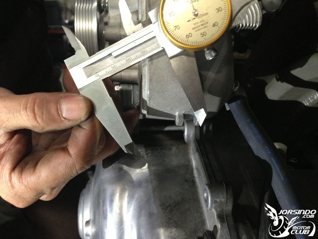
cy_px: 120
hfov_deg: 55.4
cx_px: 159
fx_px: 303
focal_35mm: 33
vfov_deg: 42.9
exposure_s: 1/20
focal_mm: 4.13
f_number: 2.4
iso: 320
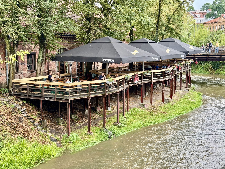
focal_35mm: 48
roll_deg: +0.5
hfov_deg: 39.7
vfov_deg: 30.3
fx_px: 312
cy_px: 84
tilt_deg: -7.4
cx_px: 112
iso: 64
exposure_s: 1/121
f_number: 1.78
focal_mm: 6.76
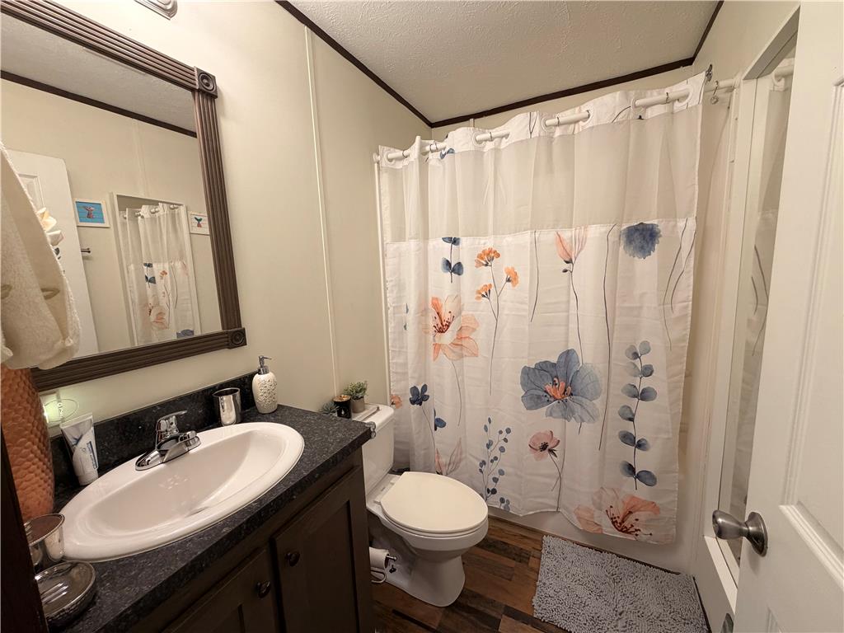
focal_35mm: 14
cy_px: 316
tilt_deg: -8.3
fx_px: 341
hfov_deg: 102.1
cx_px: 422
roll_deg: +2.3
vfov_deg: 85.7
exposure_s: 1/120
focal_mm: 2.22
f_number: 2.2
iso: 200
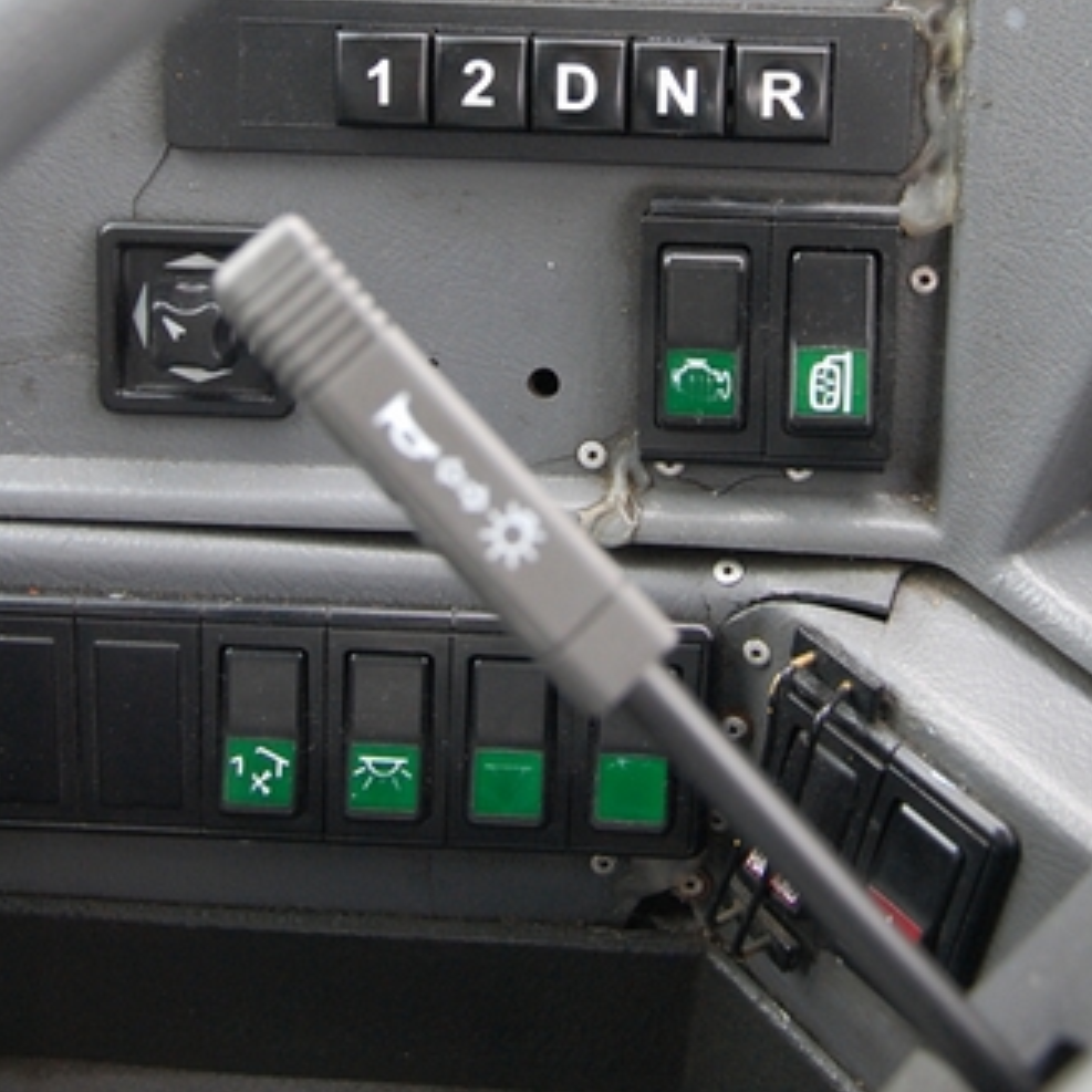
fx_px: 2320
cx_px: 604
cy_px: 136
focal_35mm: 65
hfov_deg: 26.5
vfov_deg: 25.8
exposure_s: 1/20
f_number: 4.2
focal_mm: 28
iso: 800
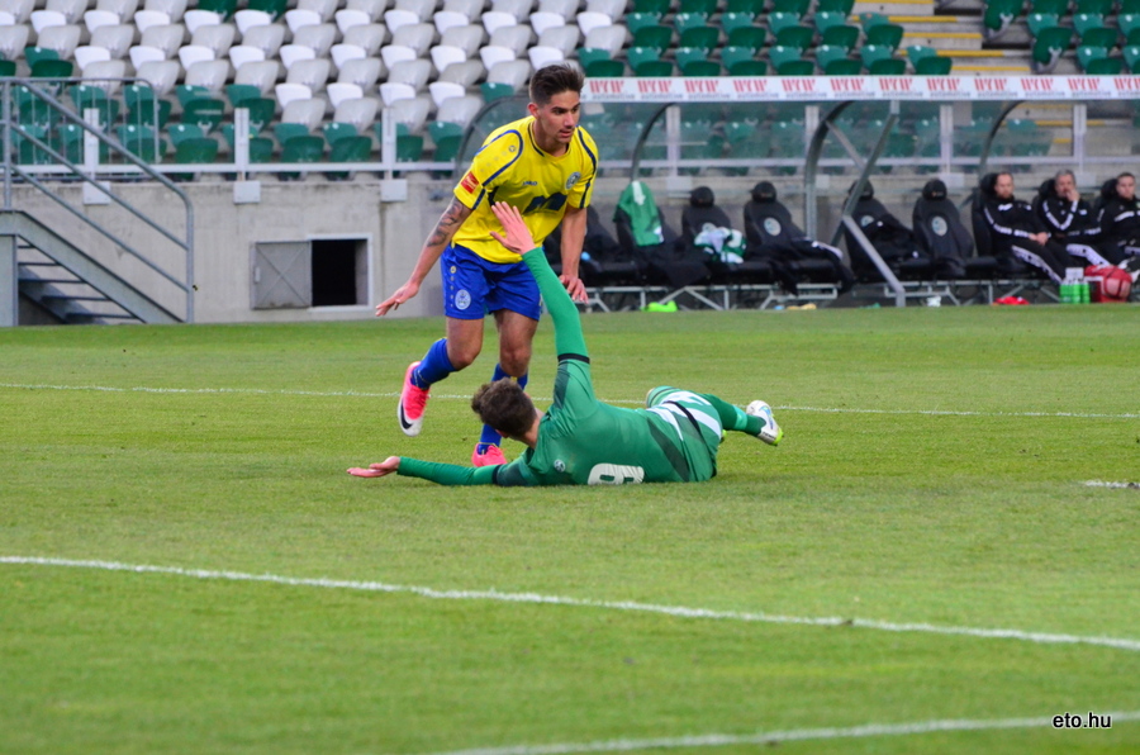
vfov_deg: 4.9
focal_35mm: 278
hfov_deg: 7.4
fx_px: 8769
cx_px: 570
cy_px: 378
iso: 3200
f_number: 5.6
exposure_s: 1/640
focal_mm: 185
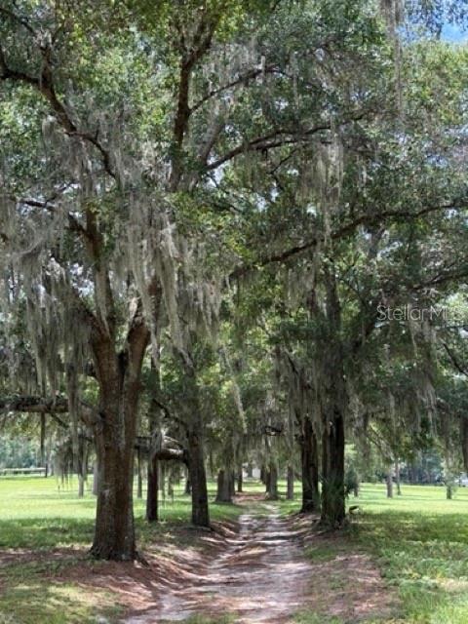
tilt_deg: +10.4
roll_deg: -0.2
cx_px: 234
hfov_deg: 30.3
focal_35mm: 48
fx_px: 865
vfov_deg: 39.7
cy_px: 312
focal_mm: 6.76
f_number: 1.78
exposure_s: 1/754
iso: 100
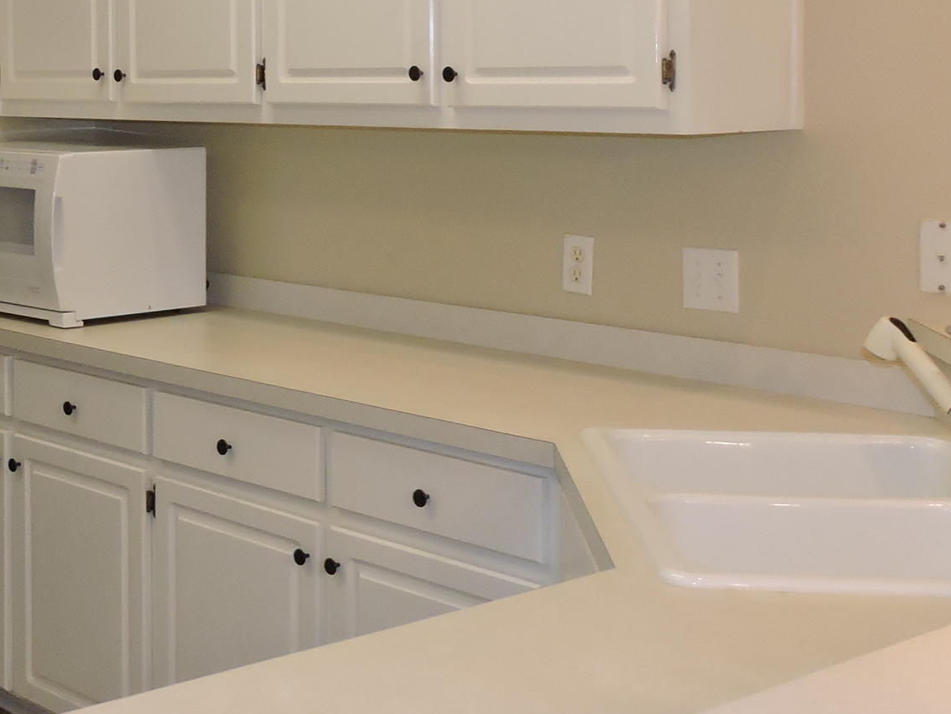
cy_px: 114
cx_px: 47
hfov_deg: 28.7
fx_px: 1758
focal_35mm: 64
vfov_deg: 22.5
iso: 280
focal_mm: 4.3
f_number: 3.3
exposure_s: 1/40
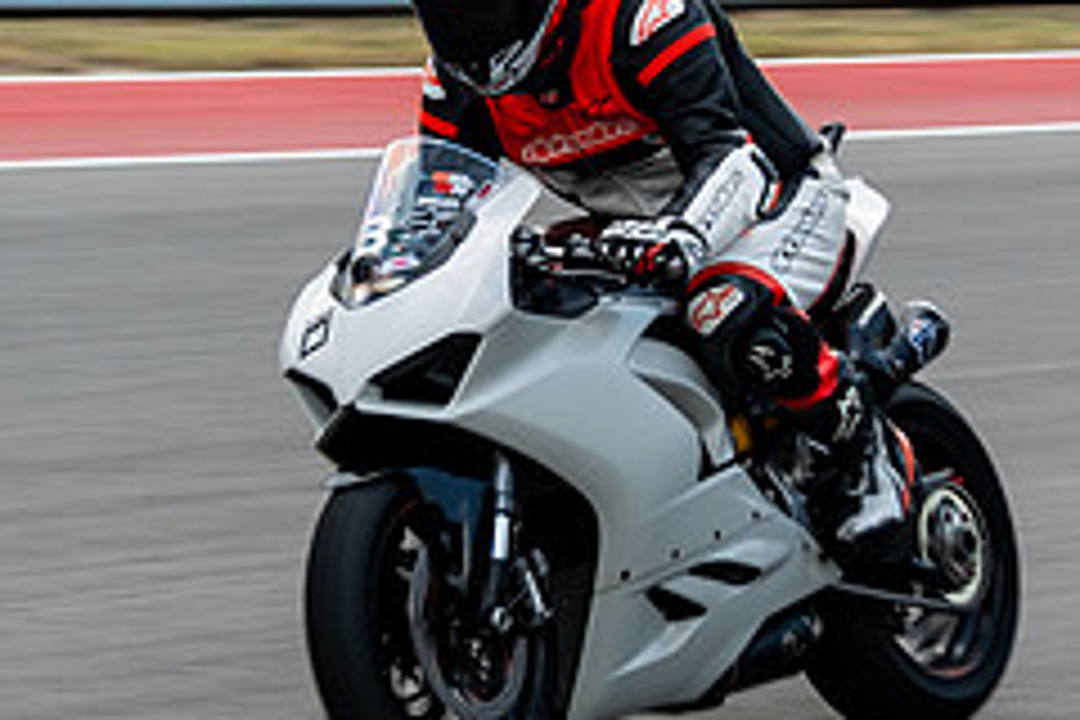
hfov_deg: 8.1
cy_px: 268
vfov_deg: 5.4
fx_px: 7619
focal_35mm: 254
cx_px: 601
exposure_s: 1/320
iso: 160
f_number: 4.5
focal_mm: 55
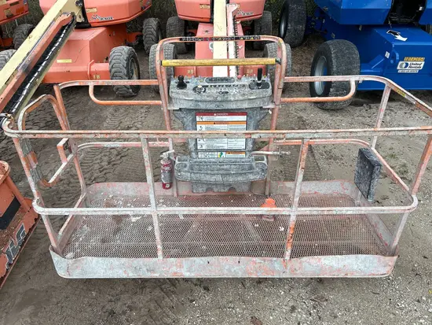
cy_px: 162
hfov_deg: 67.3
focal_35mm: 26
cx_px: 216
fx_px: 325
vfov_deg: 53.1
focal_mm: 5.7
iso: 50
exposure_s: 1/1112
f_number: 1.5
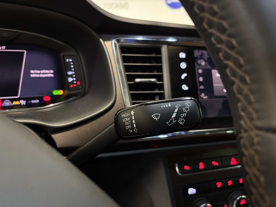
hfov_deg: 67.3
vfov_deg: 53.1
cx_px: 138
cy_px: 104
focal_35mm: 26
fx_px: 207
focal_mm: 5.96
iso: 800
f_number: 1.6
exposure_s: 1/25
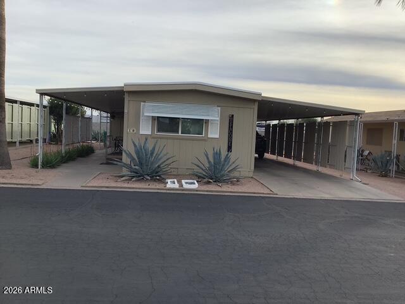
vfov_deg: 45.4
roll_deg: -2.2
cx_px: 202
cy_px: 152
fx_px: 363
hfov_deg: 58.4
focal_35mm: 31
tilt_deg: -5.5
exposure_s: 1/1006
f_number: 2.4
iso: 25
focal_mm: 3.3
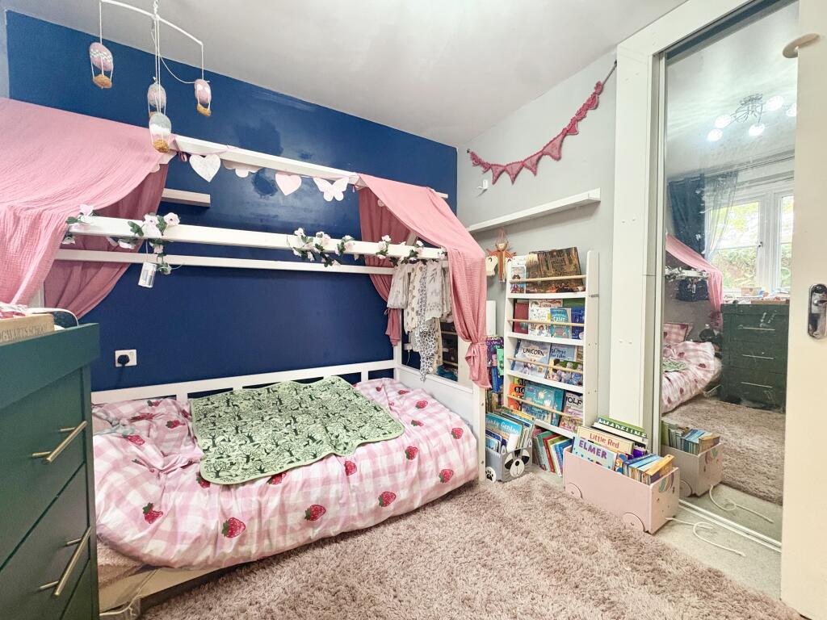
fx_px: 334
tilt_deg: -1.0
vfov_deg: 85.7
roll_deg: +0.6
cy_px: 310
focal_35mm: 14
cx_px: 414
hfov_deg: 102.1
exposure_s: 1/60
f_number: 2.2
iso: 500
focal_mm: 2.22
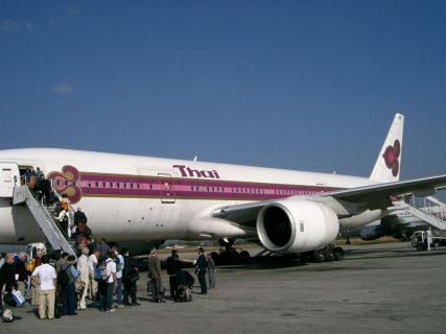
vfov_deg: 36.8
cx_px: 223
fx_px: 502
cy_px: 167
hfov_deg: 47.9
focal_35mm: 39
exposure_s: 1/2000
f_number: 4.8
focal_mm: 8
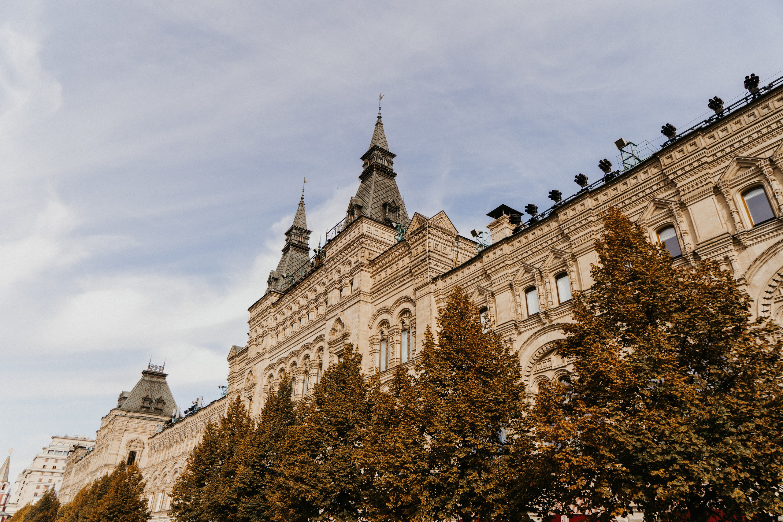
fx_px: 522
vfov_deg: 53.1
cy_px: 261
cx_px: 392
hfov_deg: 73.7
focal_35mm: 24
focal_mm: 24
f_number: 4
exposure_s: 1/320
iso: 100
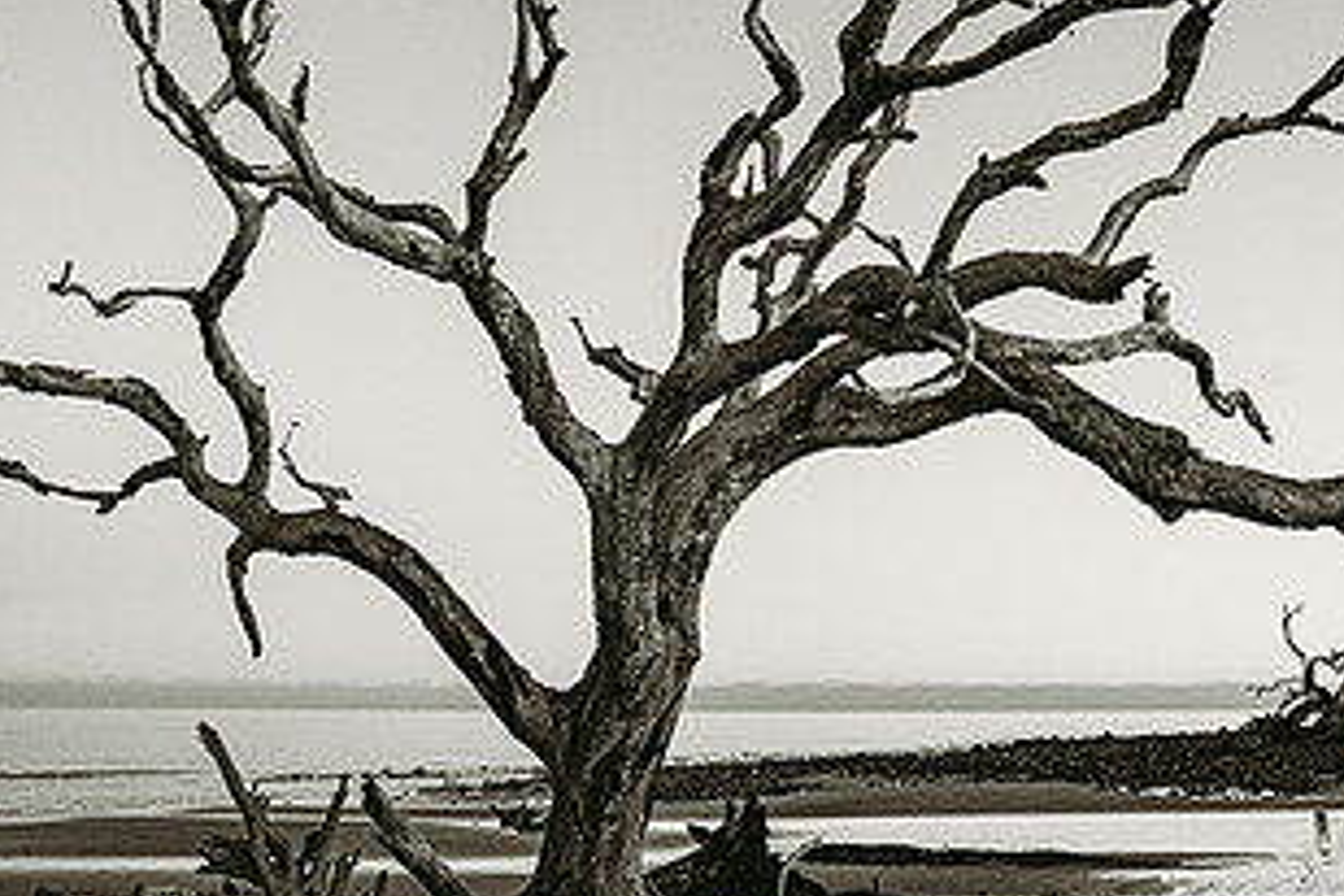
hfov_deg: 43.6
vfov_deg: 29.7
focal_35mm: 45
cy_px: 337
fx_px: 1680
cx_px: 722
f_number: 7.1
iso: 1250
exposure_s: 1/125
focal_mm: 24
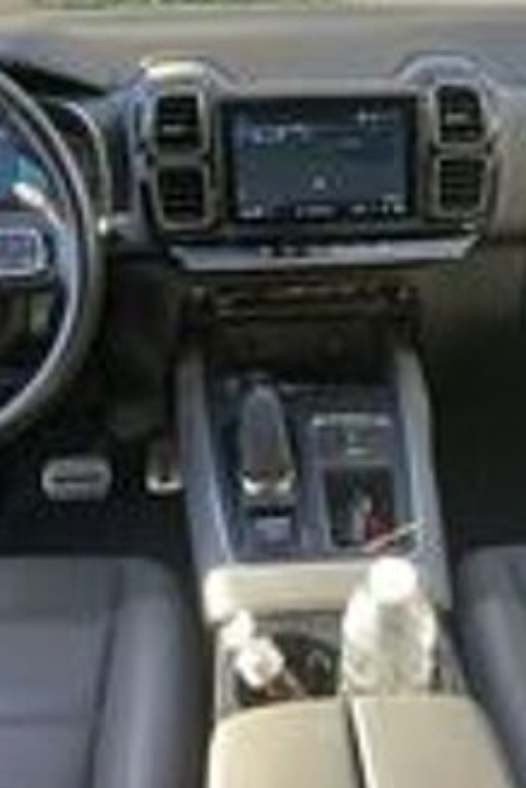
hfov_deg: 35.1
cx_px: 279
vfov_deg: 50.7
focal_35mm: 38
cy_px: 396
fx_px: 832
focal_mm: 4.6
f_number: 2
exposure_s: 1/60
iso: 80
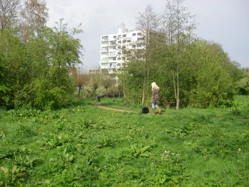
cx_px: 124
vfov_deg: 37.7
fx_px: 273
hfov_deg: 49.0
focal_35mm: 38
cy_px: 94
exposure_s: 1/160
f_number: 6.6
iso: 64
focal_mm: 6.3
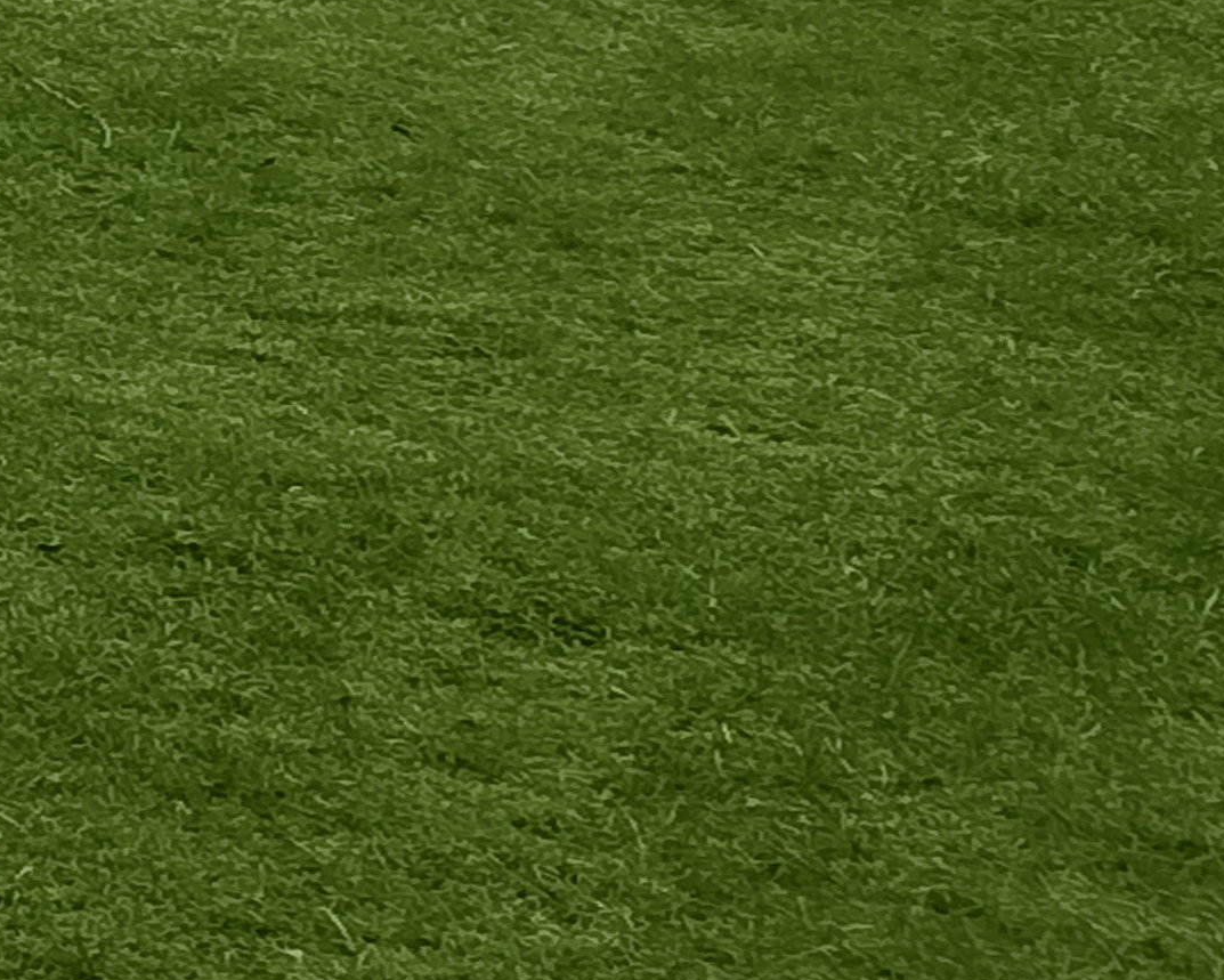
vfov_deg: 16.4
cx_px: -1802
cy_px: -909
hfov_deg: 14.6
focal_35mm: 74
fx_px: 2681
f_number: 7.1
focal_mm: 14
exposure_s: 1/20
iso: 400
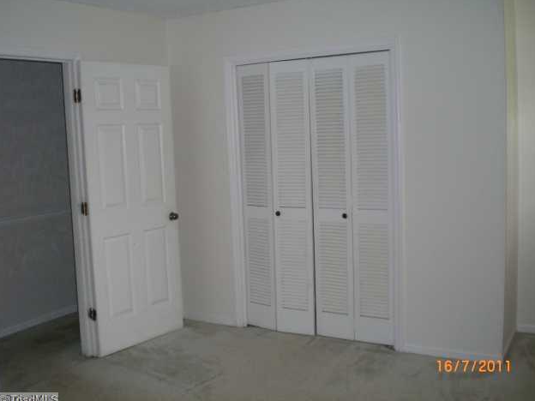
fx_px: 603
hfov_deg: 47.9
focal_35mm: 39
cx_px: 271
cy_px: 202
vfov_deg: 36.8
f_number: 3.1
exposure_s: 1/60
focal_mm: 6.3
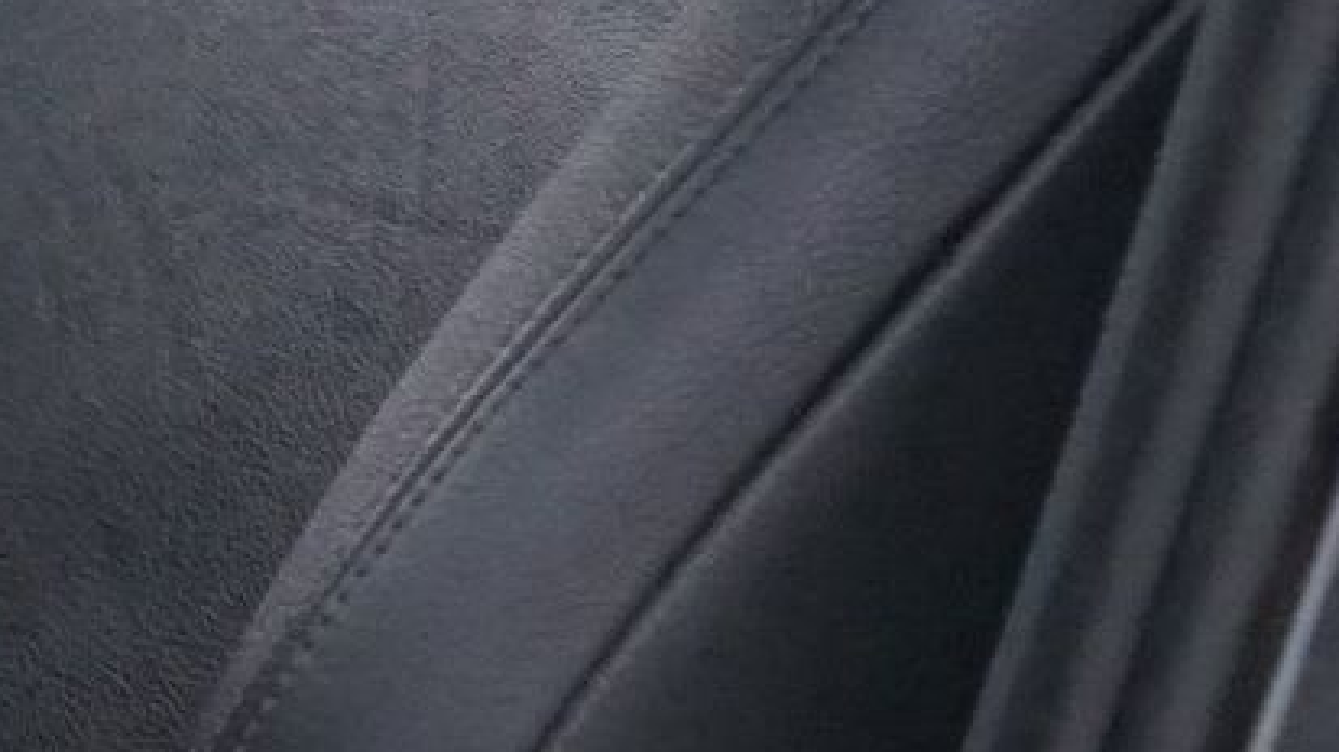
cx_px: -2107
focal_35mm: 184
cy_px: 248
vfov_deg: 6.6
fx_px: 6531
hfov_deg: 9.9
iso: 4000
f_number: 4
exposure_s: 1/13
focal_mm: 29
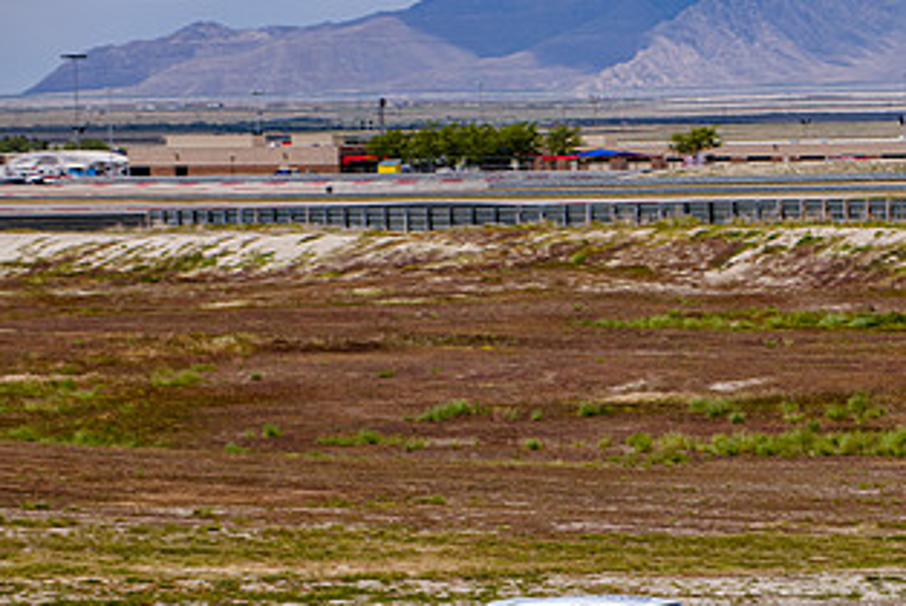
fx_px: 6801
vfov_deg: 5.1
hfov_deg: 7.6
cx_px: 771
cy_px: 491
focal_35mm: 270
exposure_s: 1/1000
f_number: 6.3
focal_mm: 140
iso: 125
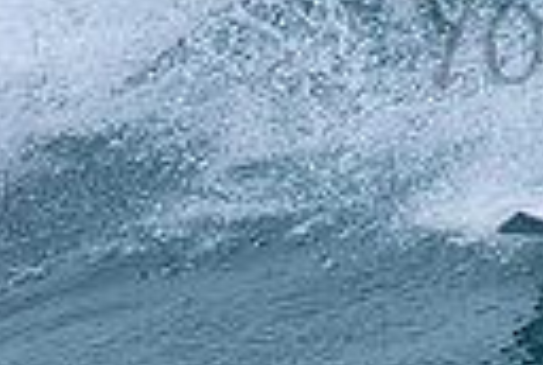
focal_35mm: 3252
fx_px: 49165
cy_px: -15
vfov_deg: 0.4
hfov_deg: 0.6
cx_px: 853
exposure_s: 1/500
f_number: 5.6
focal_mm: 480
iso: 220
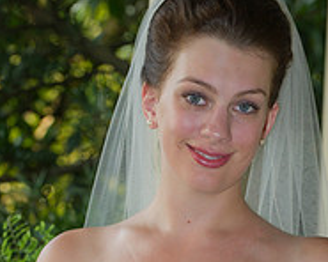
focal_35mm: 297
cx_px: 215
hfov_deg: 6.5
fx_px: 2883
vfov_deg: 5.2
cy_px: 352
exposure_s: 1/60
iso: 400
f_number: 7.1
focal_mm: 130
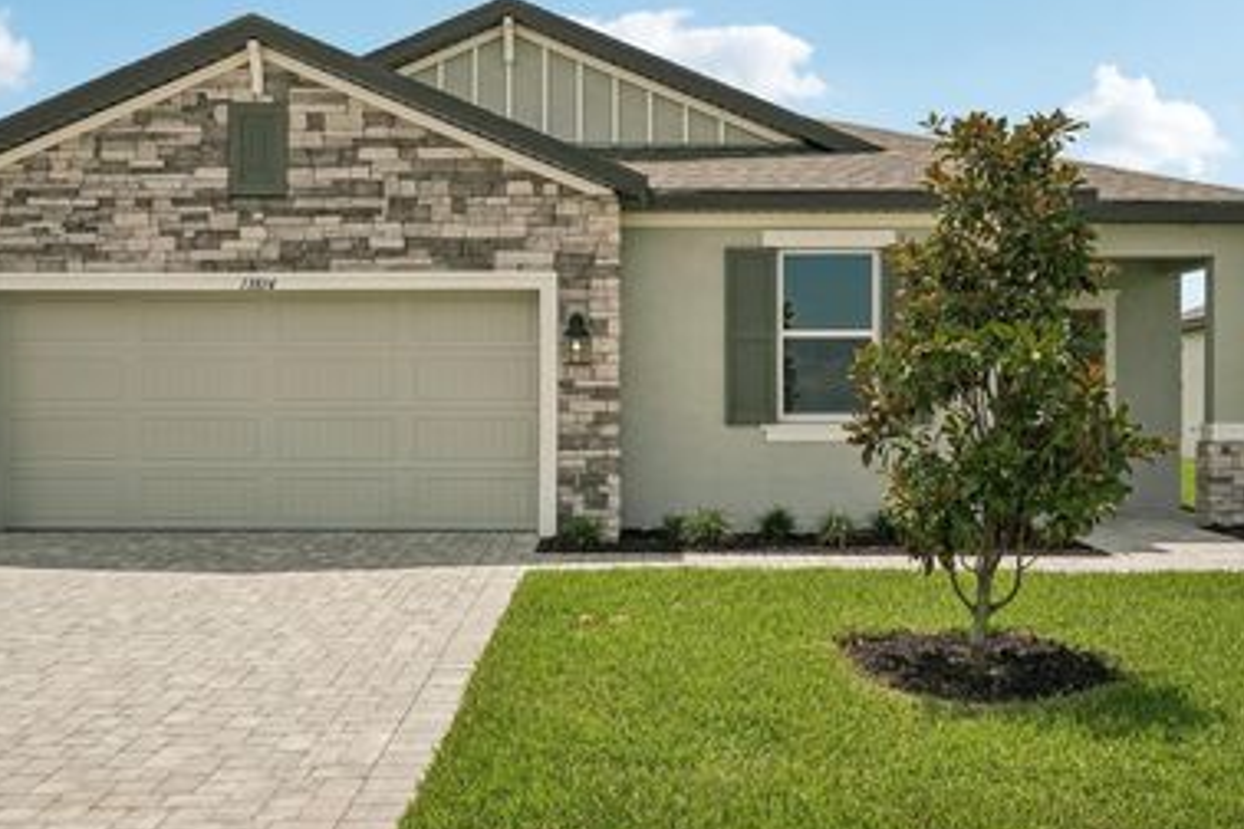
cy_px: 416
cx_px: 596
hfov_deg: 51.1
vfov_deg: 35.3
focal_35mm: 38
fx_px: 1301
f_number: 8
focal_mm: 28.5
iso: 400
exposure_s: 1/1600
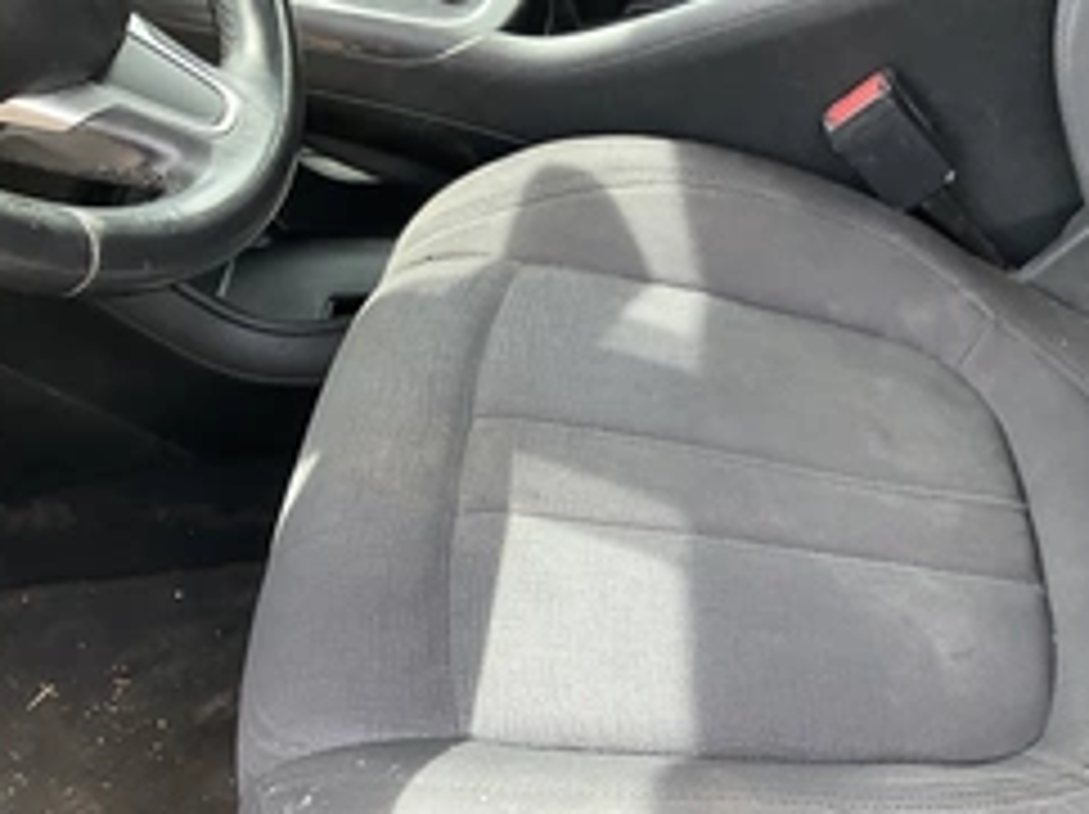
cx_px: 796
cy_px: 603
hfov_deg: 38.8
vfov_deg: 29.8
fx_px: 1509
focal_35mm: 48
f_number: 1.8
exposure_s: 1/127
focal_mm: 3
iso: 32
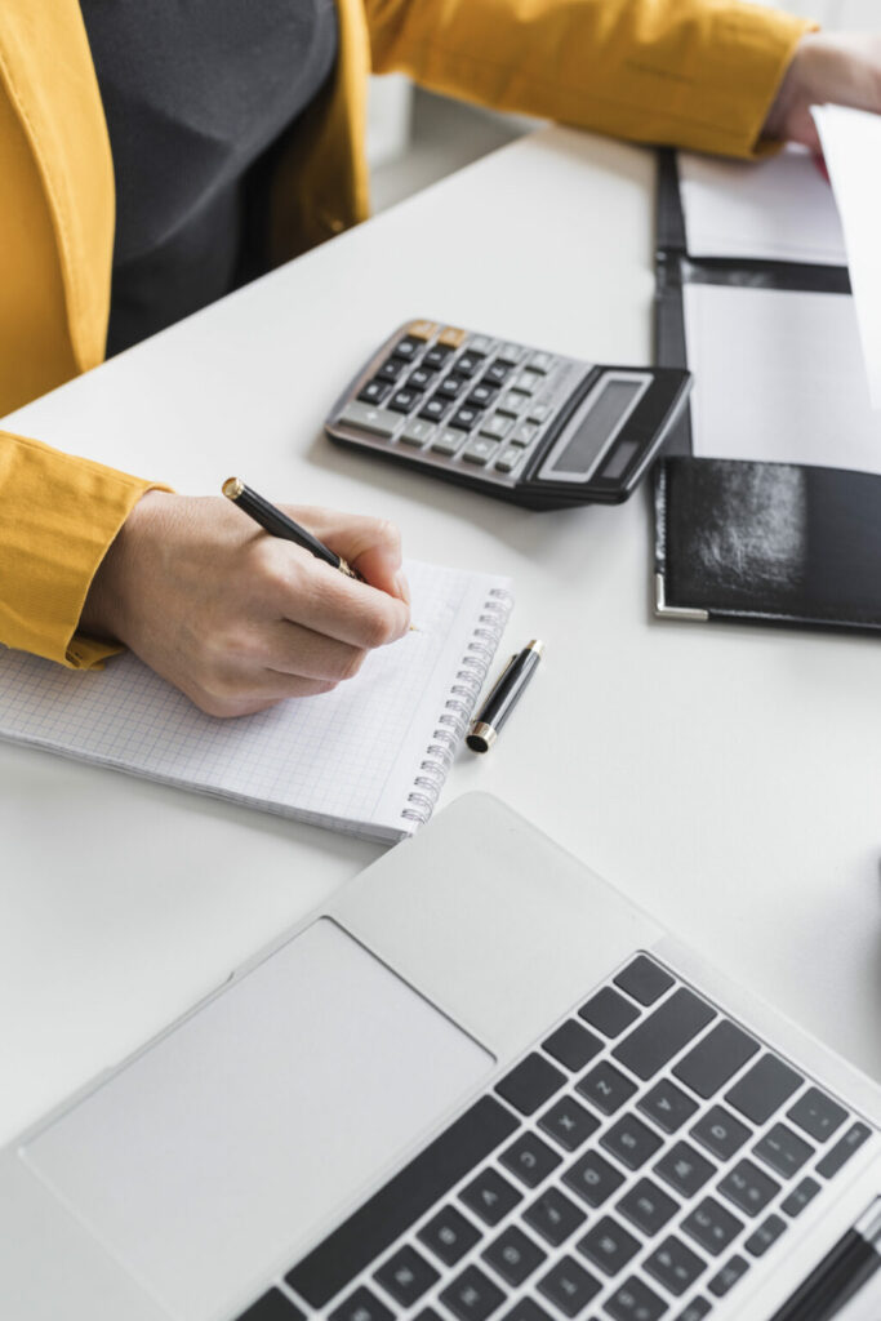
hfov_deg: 27.0
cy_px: 660
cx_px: 440
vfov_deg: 39.6
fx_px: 1835
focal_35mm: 50
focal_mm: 50
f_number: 1.6
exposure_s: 1/125
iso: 250
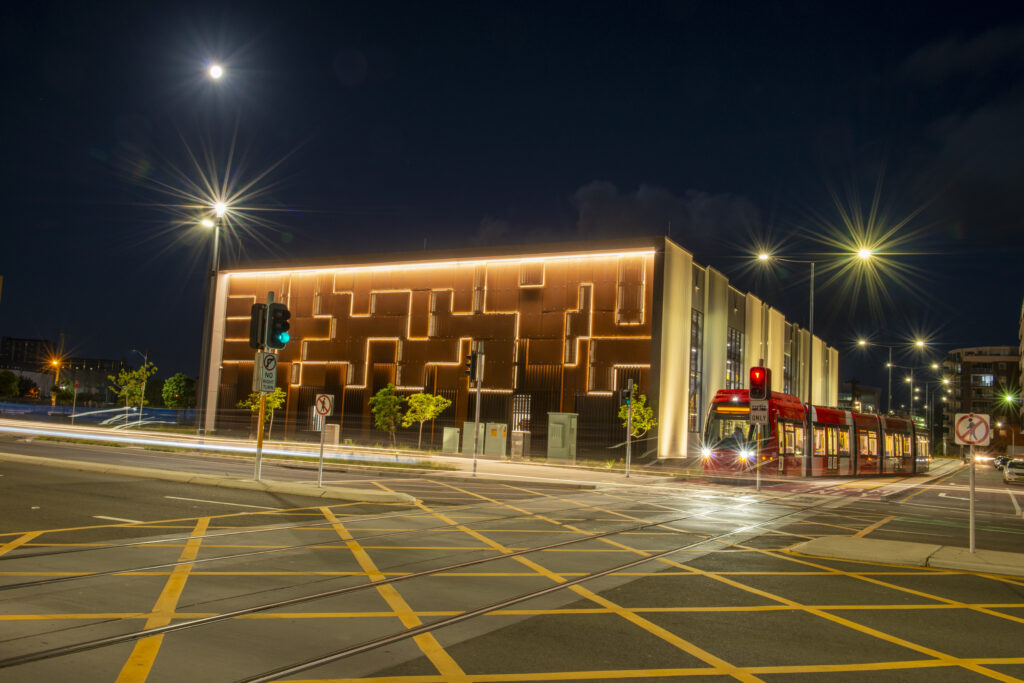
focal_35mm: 32
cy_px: 342
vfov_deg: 41.1
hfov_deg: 58.7
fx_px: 910
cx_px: 512
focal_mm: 32
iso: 100
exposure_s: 15
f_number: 22
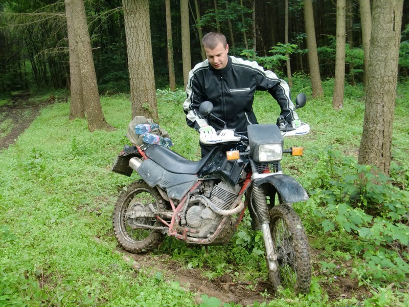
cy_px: 154
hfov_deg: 49.0
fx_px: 449
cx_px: 204
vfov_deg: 37.7
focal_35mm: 38
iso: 160
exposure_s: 1/60
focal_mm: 6.66
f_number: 3.9
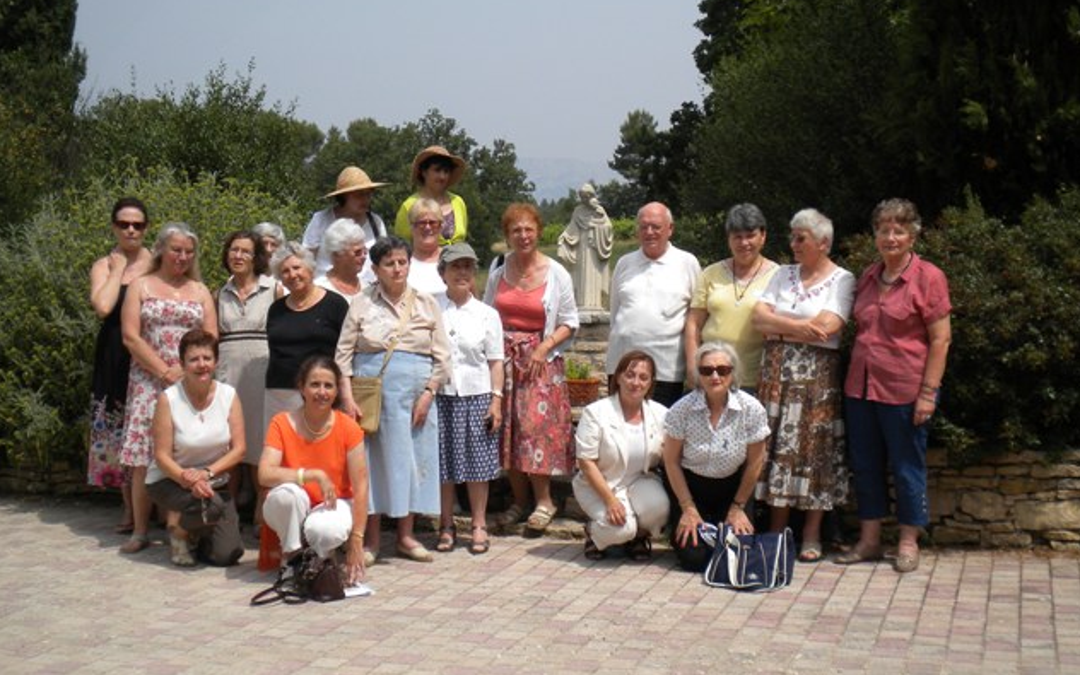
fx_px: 1295
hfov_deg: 45.3
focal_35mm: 44
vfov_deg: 29.2
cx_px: 543
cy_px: 388
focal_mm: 7.4
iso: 80
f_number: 4.9
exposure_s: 1/700
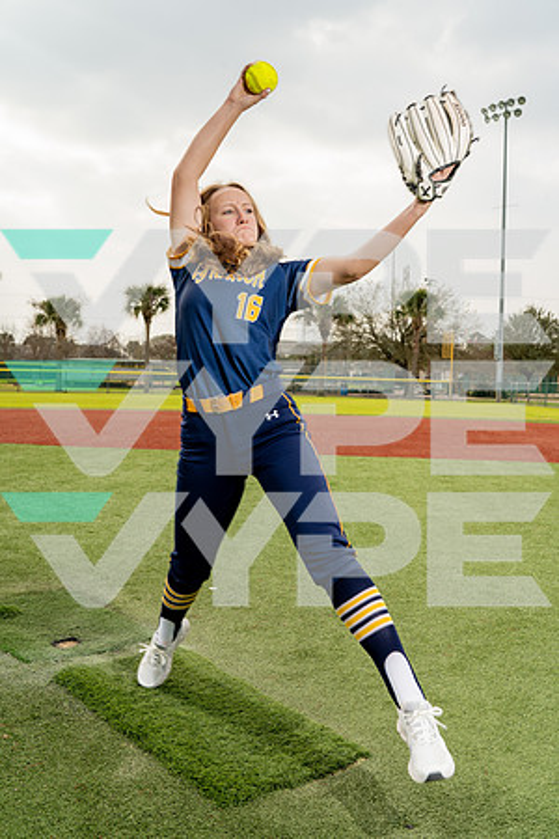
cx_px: 280
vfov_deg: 54.4
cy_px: 420
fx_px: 815
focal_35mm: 35
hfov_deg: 37.9
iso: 80
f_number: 5.6
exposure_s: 1/250
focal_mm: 35
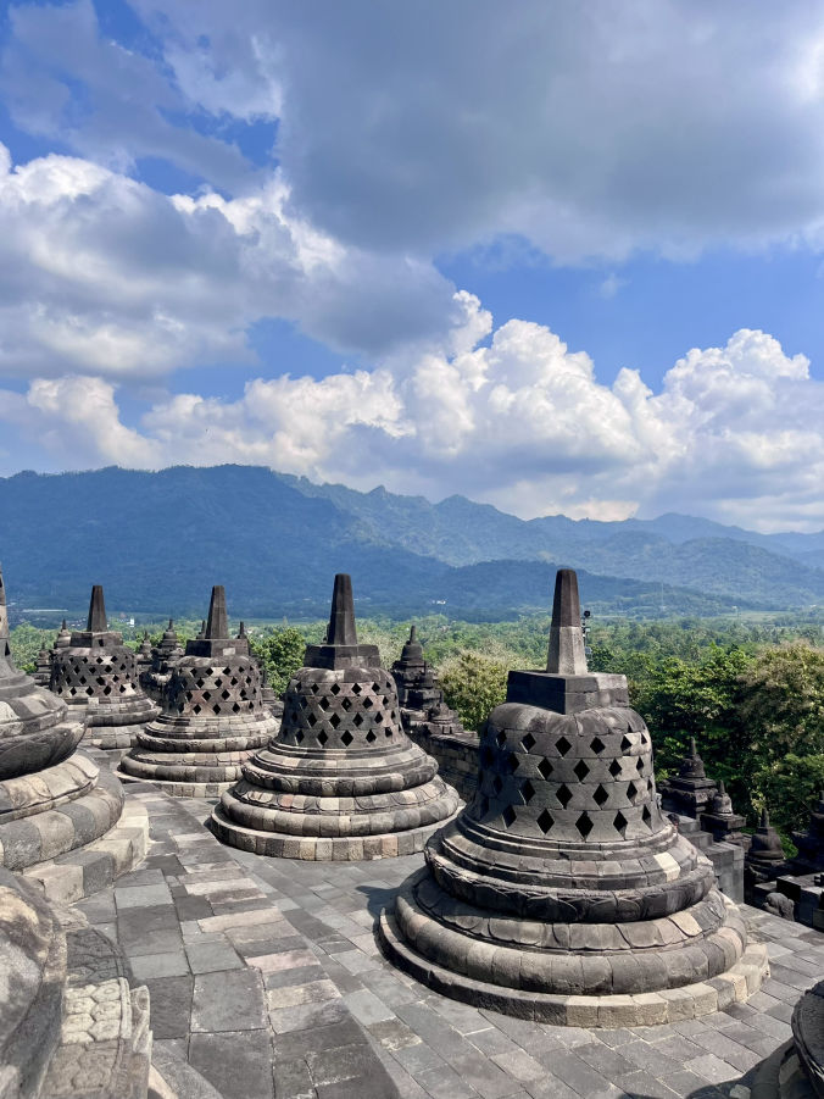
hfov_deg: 53.1
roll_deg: +0.4
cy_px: 550
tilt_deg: +3.2
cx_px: 412
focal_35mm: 26
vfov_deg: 67.3
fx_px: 825
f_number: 1.6
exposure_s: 1/4310
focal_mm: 5.1
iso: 50
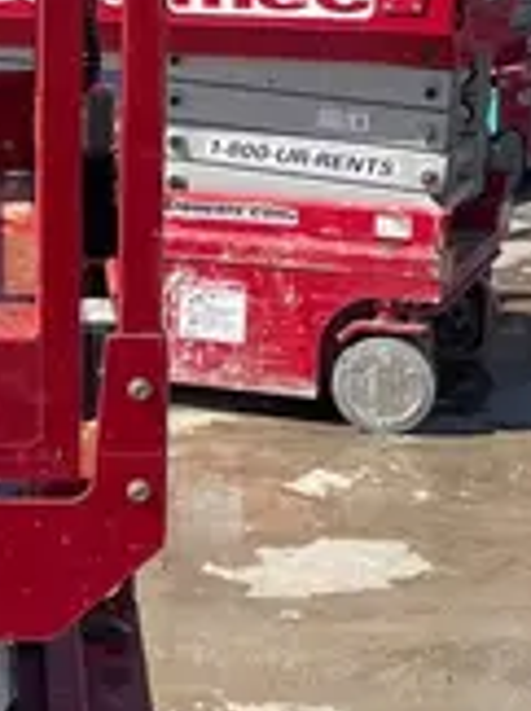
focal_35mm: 118
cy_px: 309
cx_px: -215
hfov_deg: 12.1
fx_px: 2420
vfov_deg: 16.7
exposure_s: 1/2451
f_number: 1.6
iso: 32
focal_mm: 4.2
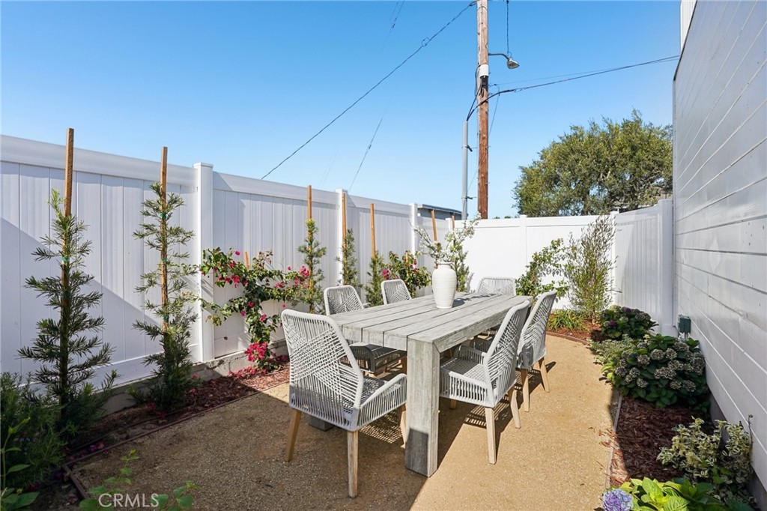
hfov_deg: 96.8
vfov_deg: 73.7
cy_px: 256
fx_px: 341
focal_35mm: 16
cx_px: 384
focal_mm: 16
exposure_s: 1/1600
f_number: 8
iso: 400
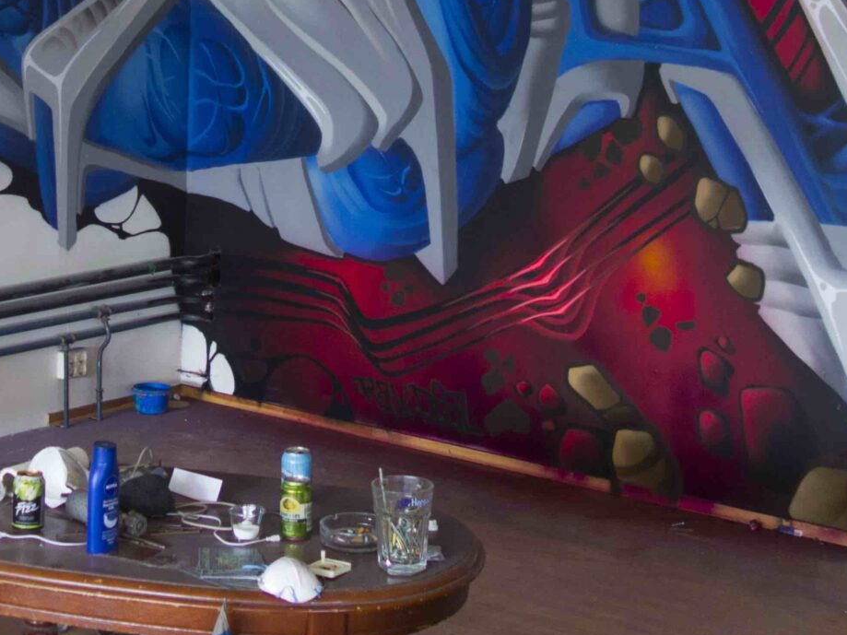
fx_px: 1835
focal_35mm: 75
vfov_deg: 18.9
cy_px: -48
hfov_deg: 25.8
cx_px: 251
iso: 250
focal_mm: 10.4
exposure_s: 1/30
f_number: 1.8
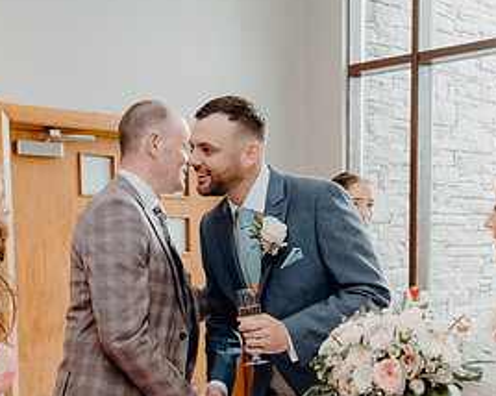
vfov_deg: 25.1
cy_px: 345
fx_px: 865
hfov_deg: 32.0
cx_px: 274
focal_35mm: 59
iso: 2000
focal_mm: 29
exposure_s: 1/200
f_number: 3.5
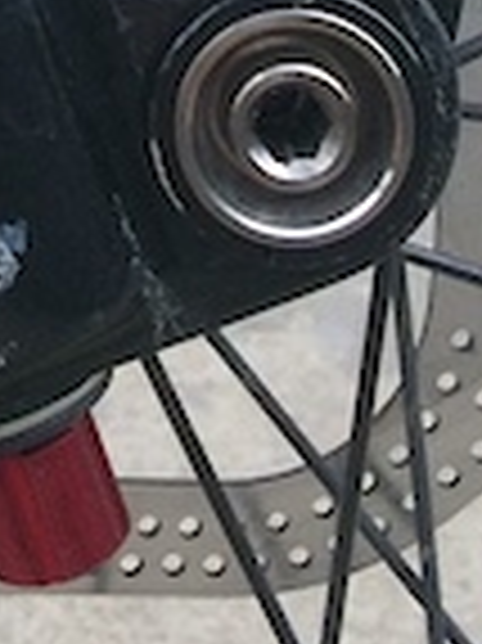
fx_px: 3867
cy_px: -1045
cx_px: -523
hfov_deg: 6.9
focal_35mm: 208
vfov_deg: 8.5
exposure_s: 1/272
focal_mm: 4.15
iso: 32
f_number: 2.2
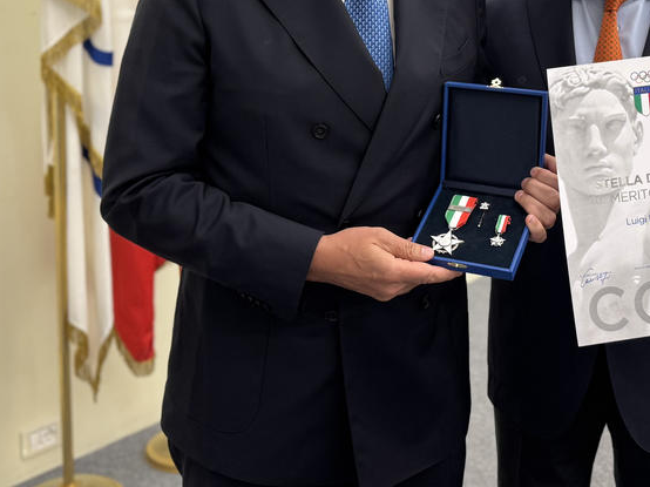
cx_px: 381
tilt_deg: -5.5
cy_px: 67
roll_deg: -0.1
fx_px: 976
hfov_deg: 36.7
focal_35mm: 52
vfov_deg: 27.2
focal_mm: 6.76
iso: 125
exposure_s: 1/50
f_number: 1.78
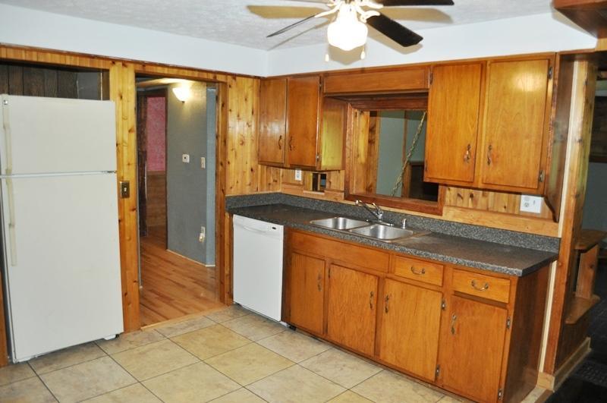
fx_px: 455
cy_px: 202
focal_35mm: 27
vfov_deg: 47.8
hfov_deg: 67.5
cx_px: 304
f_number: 4
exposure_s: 1/60
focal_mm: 18
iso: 800
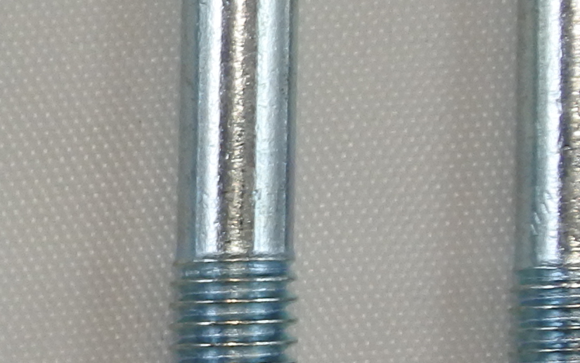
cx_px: -1001
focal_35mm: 275
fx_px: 4348
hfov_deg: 7.0
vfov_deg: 4.8
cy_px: 234
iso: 280
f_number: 4.2
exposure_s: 1/250
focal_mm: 15
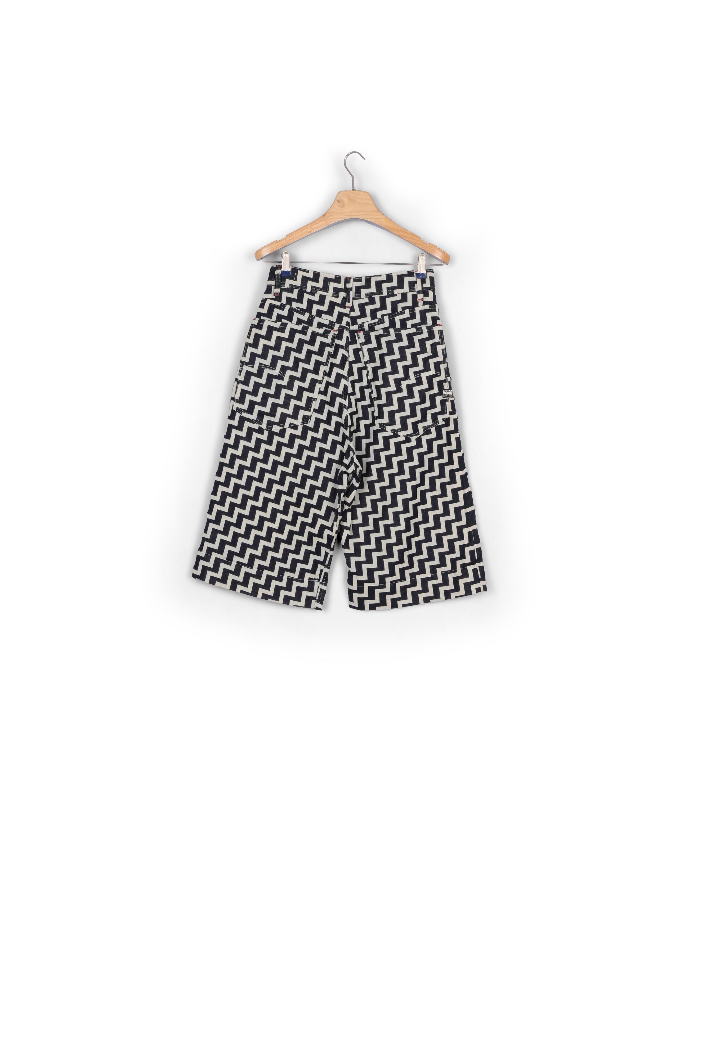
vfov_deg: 50.7
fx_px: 1118
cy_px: 530
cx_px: 353
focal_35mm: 38
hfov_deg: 35.0
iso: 100
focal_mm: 38
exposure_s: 1/125
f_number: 13
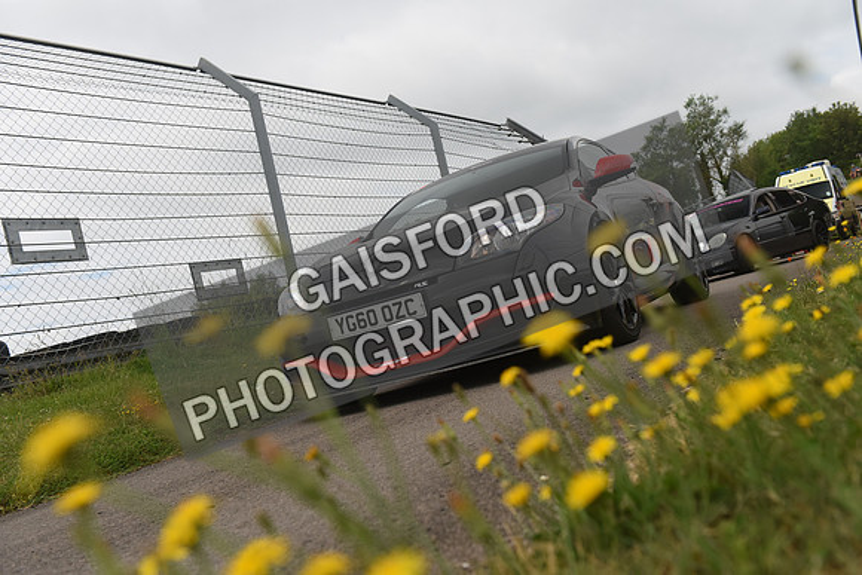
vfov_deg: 37.9
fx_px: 838
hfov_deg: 54.4
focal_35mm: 35
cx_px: 431
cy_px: 288
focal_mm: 35
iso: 560
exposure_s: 1/800
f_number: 5.6
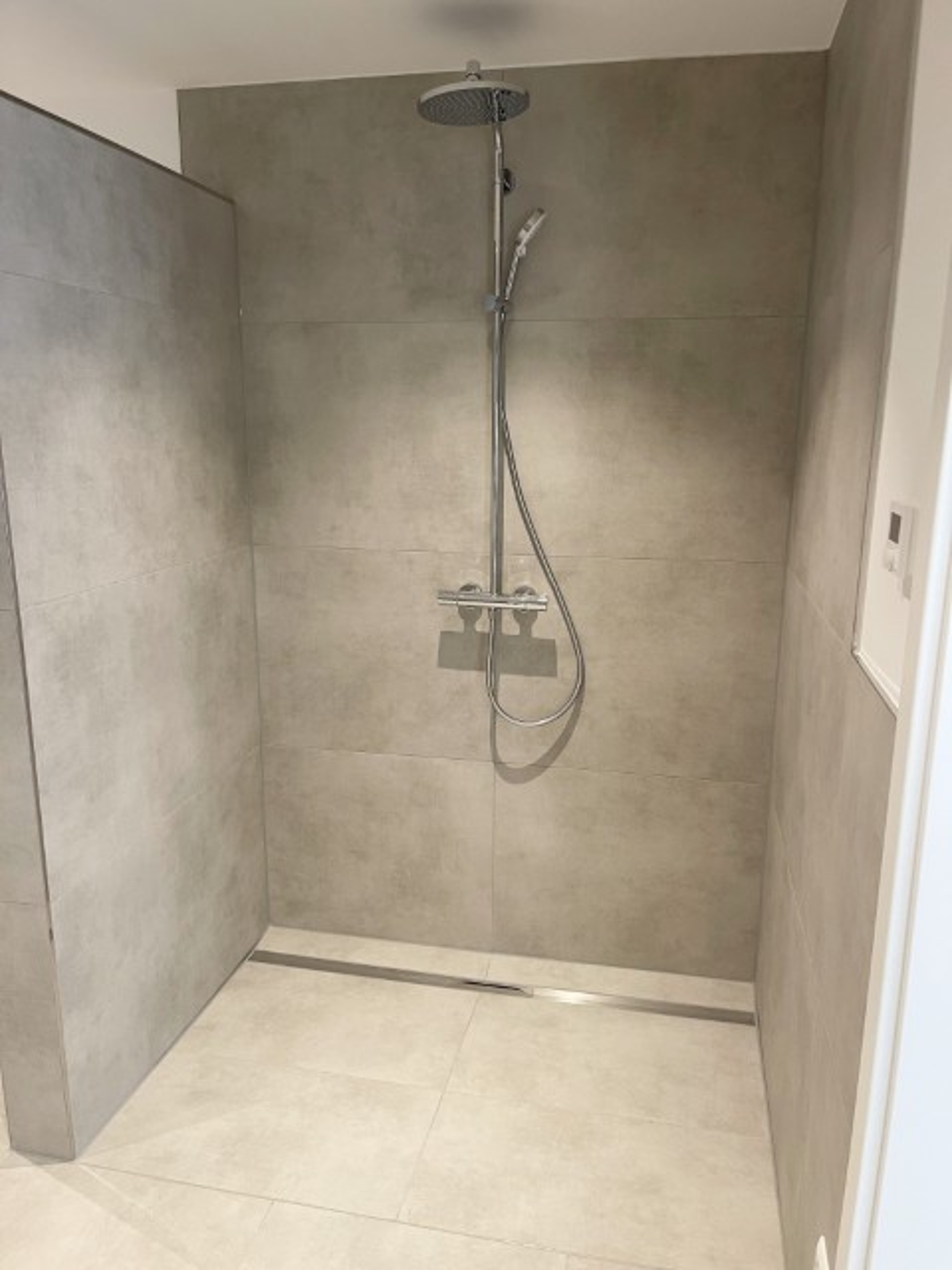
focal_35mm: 25
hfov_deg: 54.9
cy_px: 635
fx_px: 917
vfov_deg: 69.4
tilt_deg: -13.2
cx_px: 476
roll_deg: -0.5
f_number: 1.6
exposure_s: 1/50
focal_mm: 5.1
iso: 125
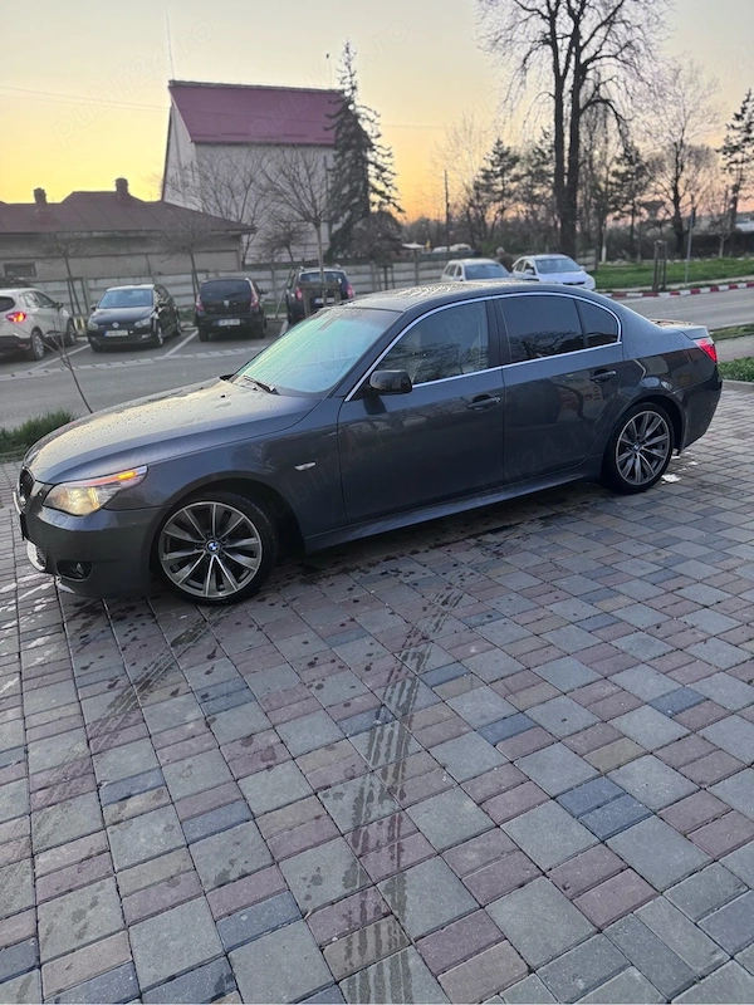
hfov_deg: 56.8
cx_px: 377
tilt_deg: -18.2
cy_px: 502
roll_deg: +2.3
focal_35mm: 24
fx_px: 697
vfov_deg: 71.6
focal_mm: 6.76
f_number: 1.78
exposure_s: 1/50
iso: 200
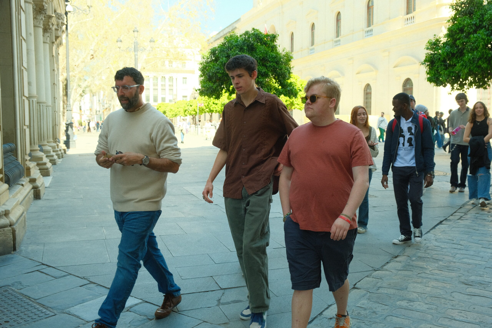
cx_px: 246
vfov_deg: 37.9
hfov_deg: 54.4
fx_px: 478
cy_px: 164
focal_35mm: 35
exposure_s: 1/210
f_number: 5
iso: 640
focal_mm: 23.3
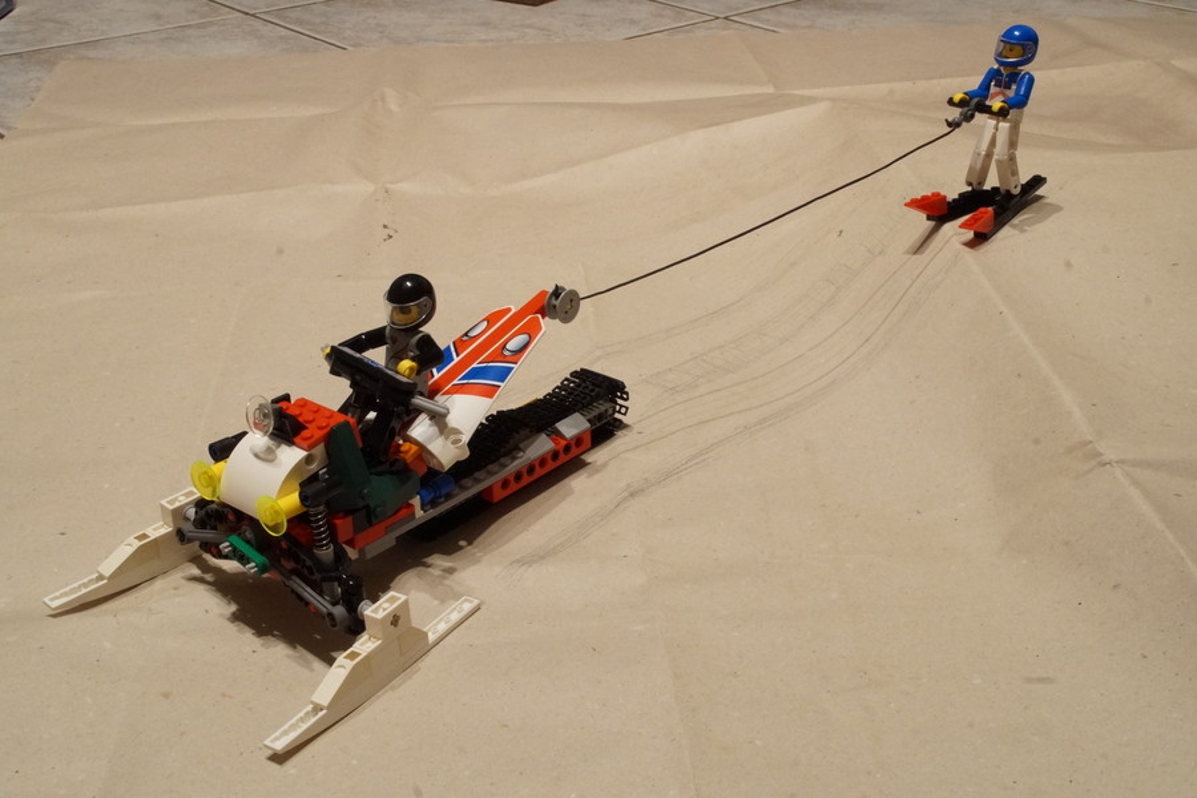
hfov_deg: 43.6
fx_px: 1496
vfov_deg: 29.9
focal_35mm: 45
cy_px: 399
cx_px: 598
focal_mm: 30
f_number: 22
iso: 1600
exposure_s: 1/1.25
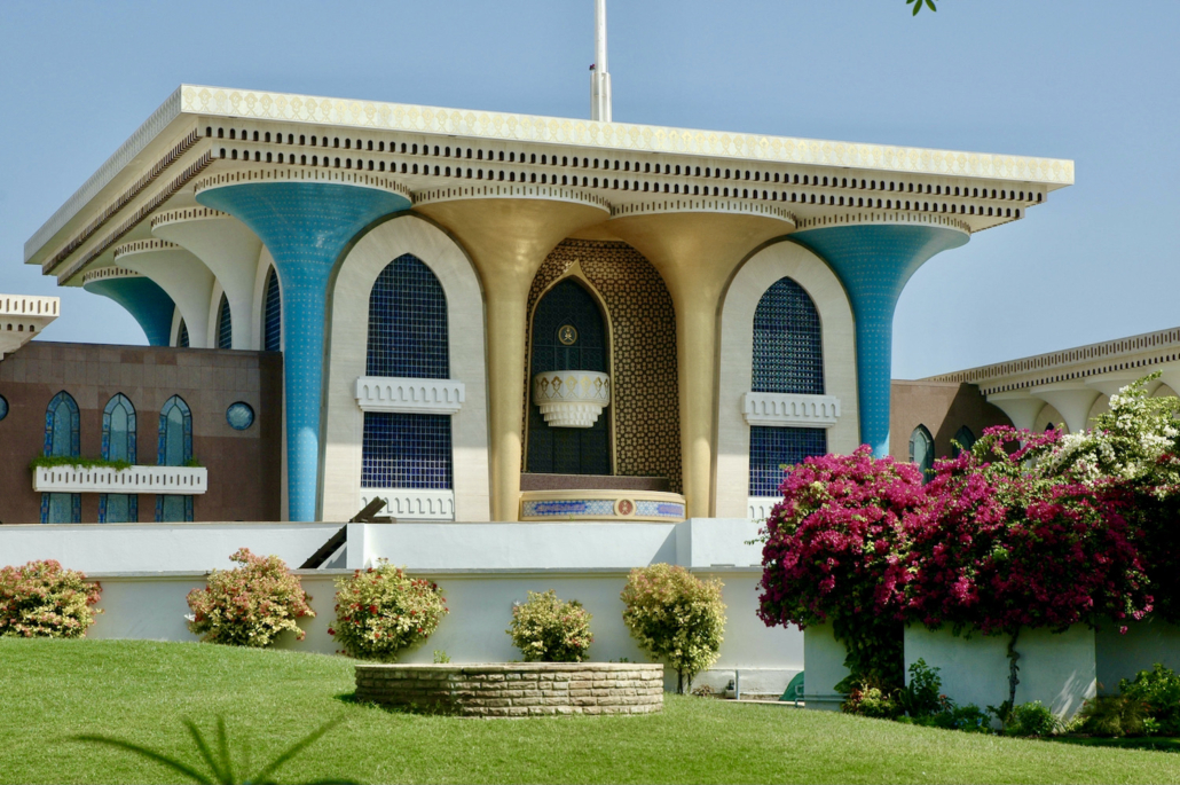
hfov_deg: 28.1
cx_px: 590
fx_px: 2358
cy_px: 392
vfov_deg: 18.9
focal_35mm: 72
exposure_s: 1/400
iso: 200
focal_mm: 48
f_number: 10
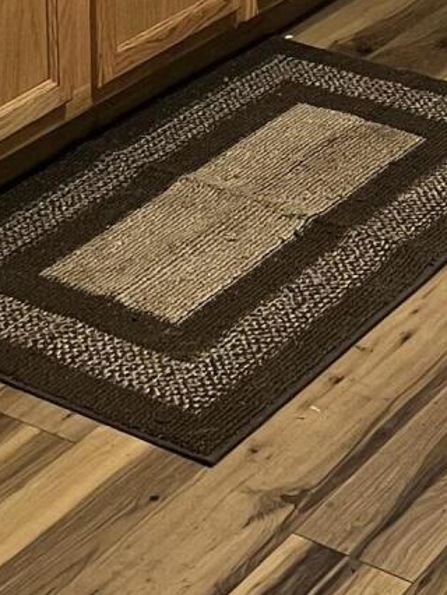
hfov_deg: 12.2
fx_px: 2098
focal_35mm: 122
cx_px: 236
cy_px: -395
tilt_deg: -11.0
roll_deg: -0.4
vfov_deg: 14.6
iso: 160
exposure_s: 1/60
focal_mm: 5.7
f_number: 1.5
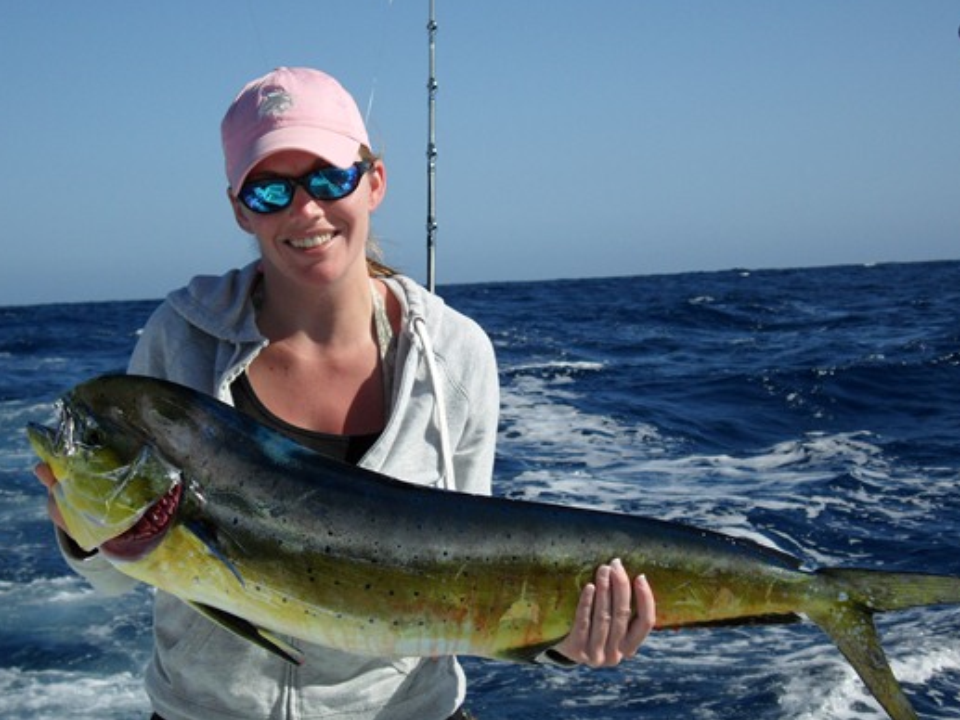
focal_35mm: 94
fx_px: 2607
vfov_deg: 15.7
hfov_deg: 20.9
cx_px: 453
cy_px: 367
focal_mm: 13.7
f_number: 4.4
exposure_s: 1/1000
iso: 80
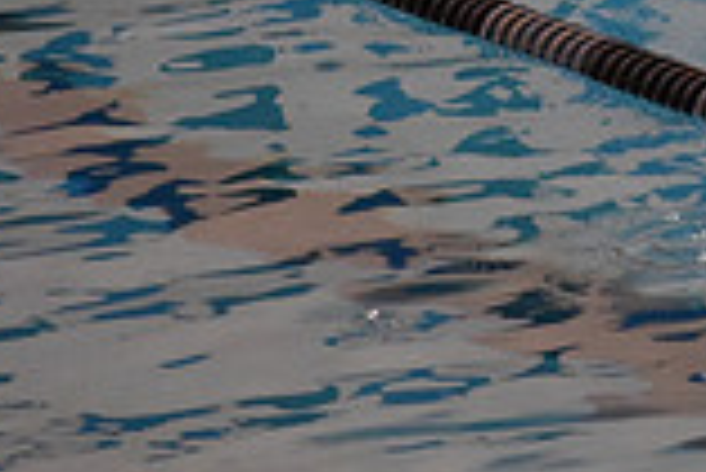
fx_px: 14506
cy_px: -79
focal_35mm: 739
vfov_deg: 1.9
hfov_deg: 2.8
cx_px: 1273
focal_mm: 200
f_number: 5
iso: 6400
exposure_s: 1/500
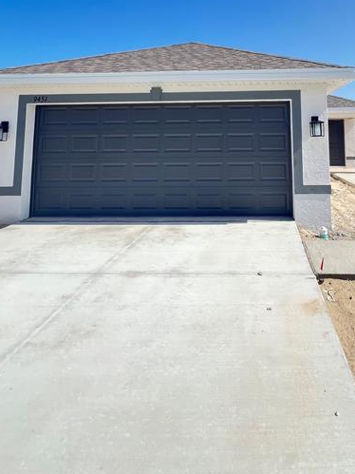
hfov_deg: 63.6
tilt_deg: +6.2
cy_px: 111
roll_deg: +1.0
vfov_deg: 75.1
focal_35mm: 20
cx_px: 248
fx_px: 274
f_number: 1.8
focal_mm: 1.57
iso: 32
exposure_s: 1/550
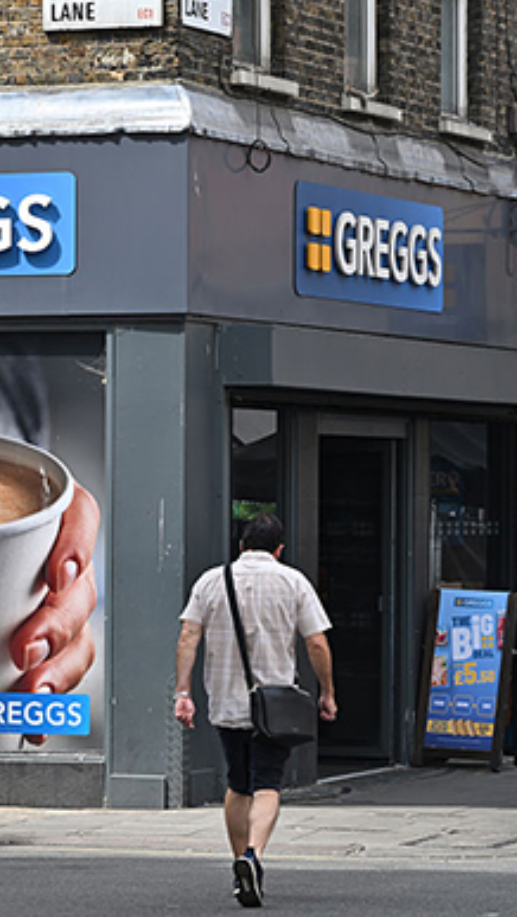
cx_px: 78
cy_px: 455
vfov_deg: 11.0
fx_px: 4747
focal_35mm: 195
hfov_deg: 6.2
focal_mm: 120
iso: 100
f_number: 6.3
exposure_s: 1/250
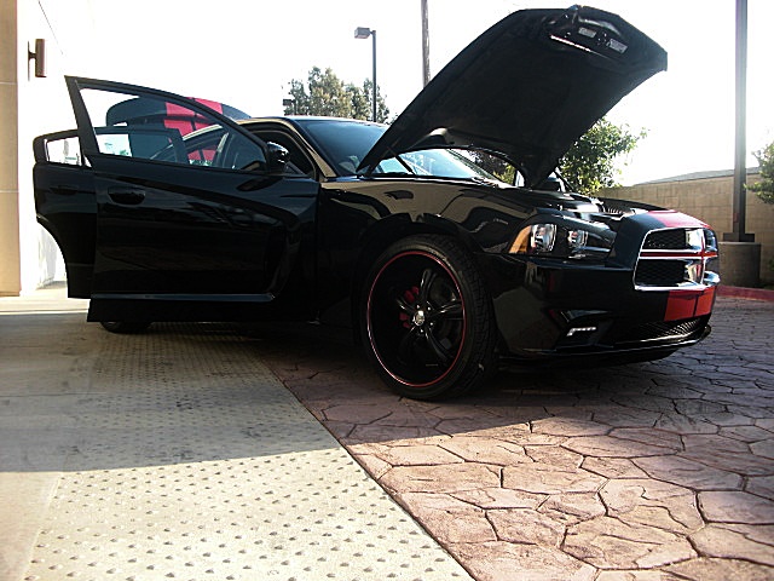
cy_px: 290
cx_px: 387
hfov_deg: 51.4
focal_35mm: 36
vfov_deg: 39.7
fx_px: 805
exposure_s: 1/200
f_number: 2.8
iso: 50
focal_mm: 6.3
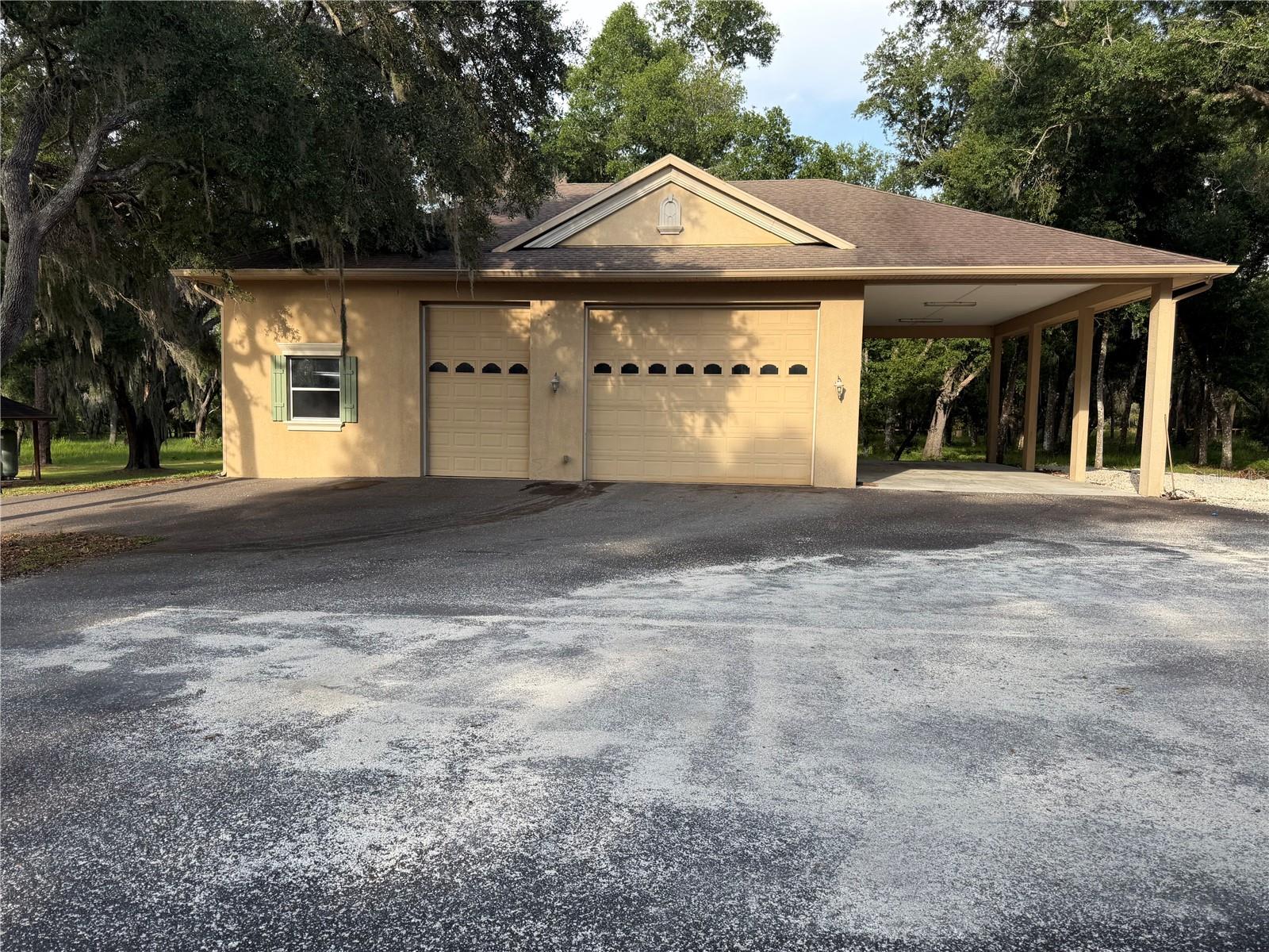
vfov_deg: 56.8
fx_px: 880
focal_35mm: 24
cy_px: 476
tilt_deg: -4.5
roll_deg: -0.5
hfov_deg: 71.6
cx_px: 634
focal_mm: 6.76
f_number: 1.78
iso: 80
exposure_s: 1/1689
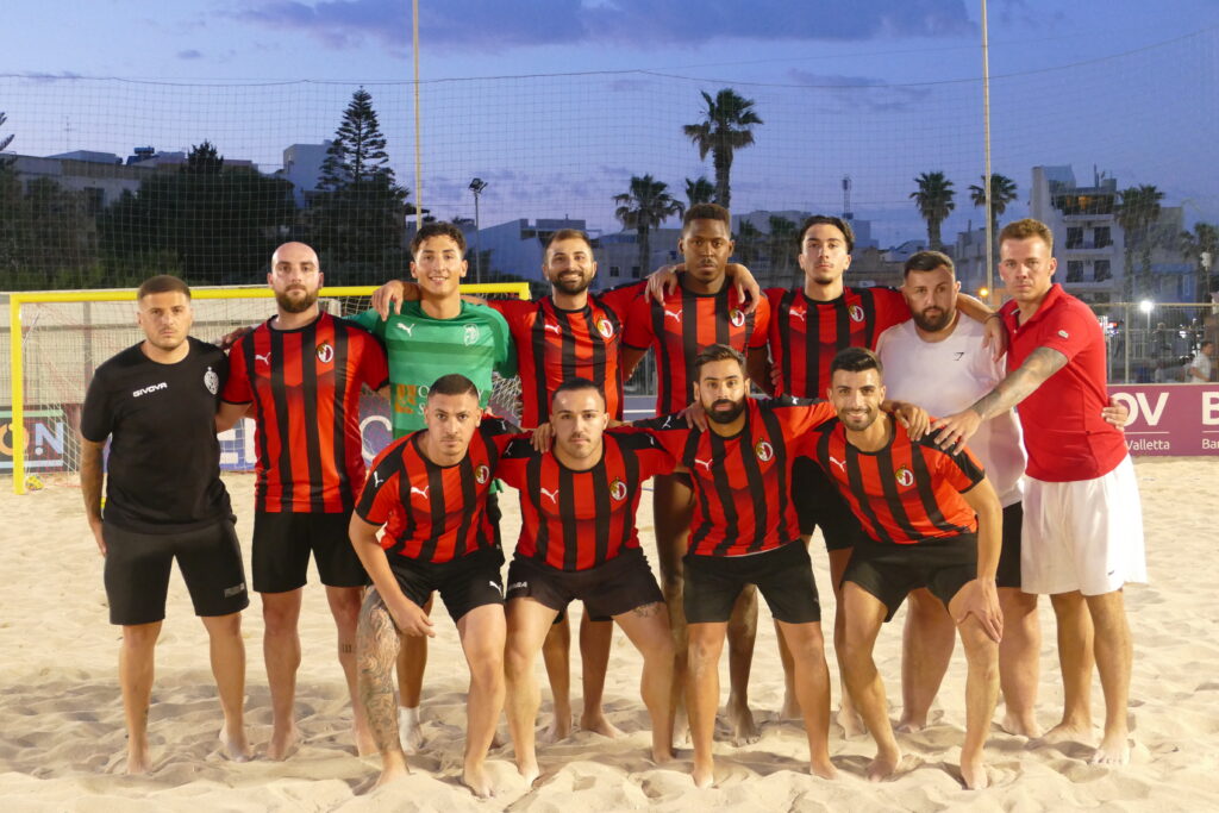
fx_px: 1592
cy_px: 406
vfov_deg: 28.7
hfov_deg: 41.9
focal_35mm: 47
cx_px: 610
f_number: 3.3
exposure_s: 1/50
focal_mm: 17.27
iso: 1600
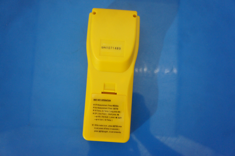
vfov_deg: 41.6
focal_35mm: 32
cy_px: 78
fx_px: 205
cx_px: 118
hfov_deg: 59.5
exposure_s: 1/13
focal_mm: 21
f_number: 4
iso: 1600
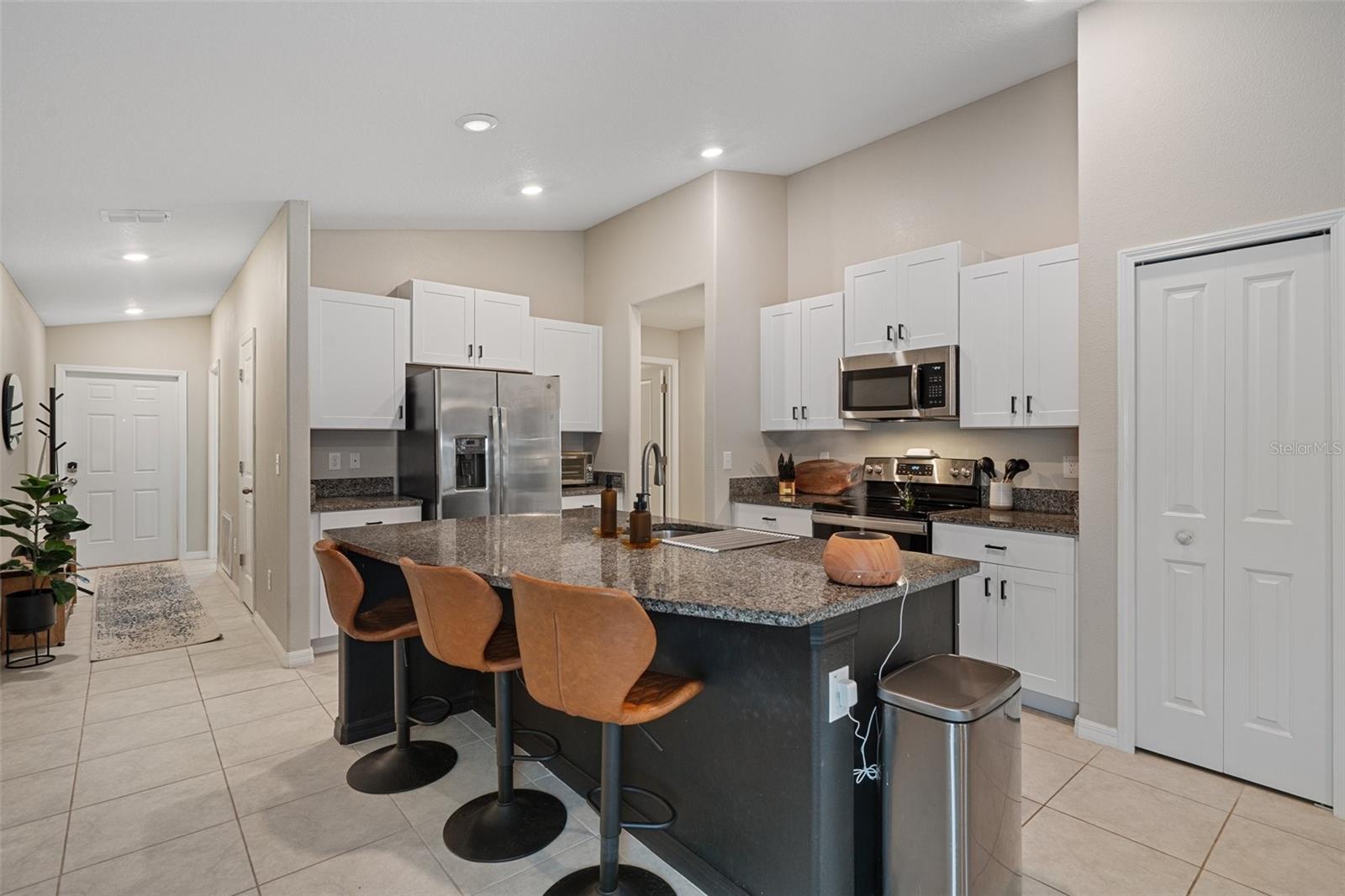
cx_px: 672
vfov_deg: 73.7
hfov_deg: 96.7
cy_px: 448
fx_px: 598
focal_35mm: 16
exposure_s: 1/1.25
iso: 400
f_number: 8
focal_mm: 16
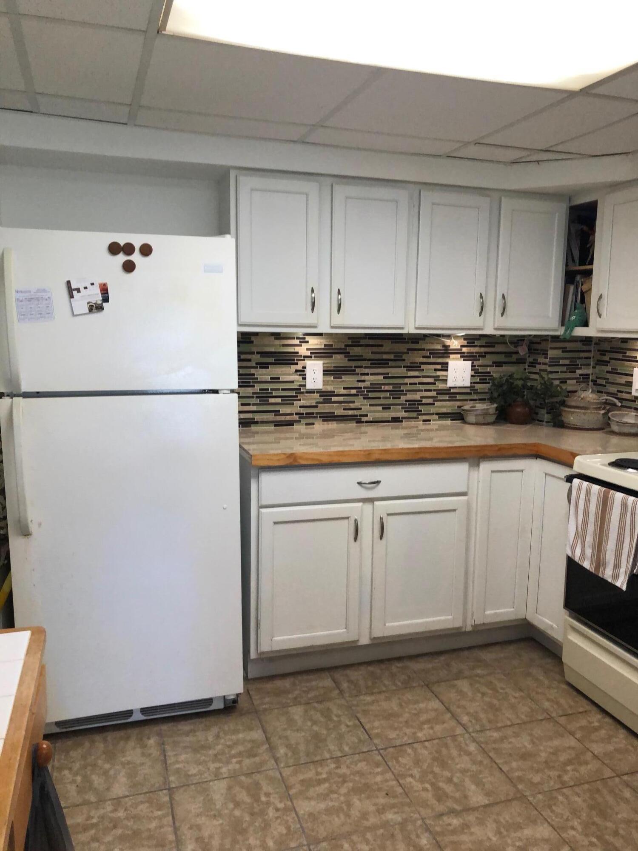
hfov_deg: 49.7
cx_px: 319
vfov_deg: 63.4
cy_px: 426
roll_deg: -1.6
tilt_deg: -9.8
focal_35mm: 28
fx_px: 688
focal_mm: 3.99
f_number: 1.8
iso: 160
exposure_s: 1/120
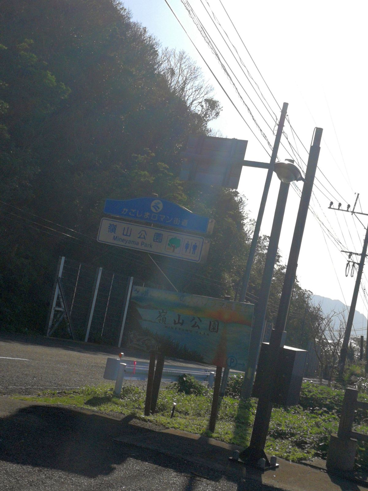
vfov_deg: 36.8
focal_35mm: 52
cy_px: 246
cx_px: 184
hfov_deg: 28.0
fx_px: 737
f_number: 2.2
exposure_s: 1/2137
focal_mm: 3.95
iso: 50
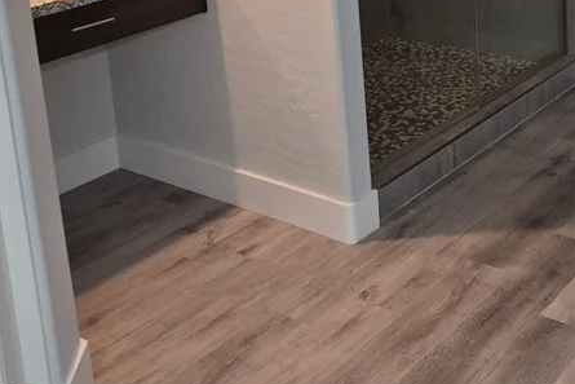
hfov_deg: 33.5
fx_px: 879
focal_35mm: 55
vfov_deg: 22.7
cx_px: 557
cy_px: -74
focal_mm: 5.4
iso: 160
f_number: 1.8
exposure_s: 1/120
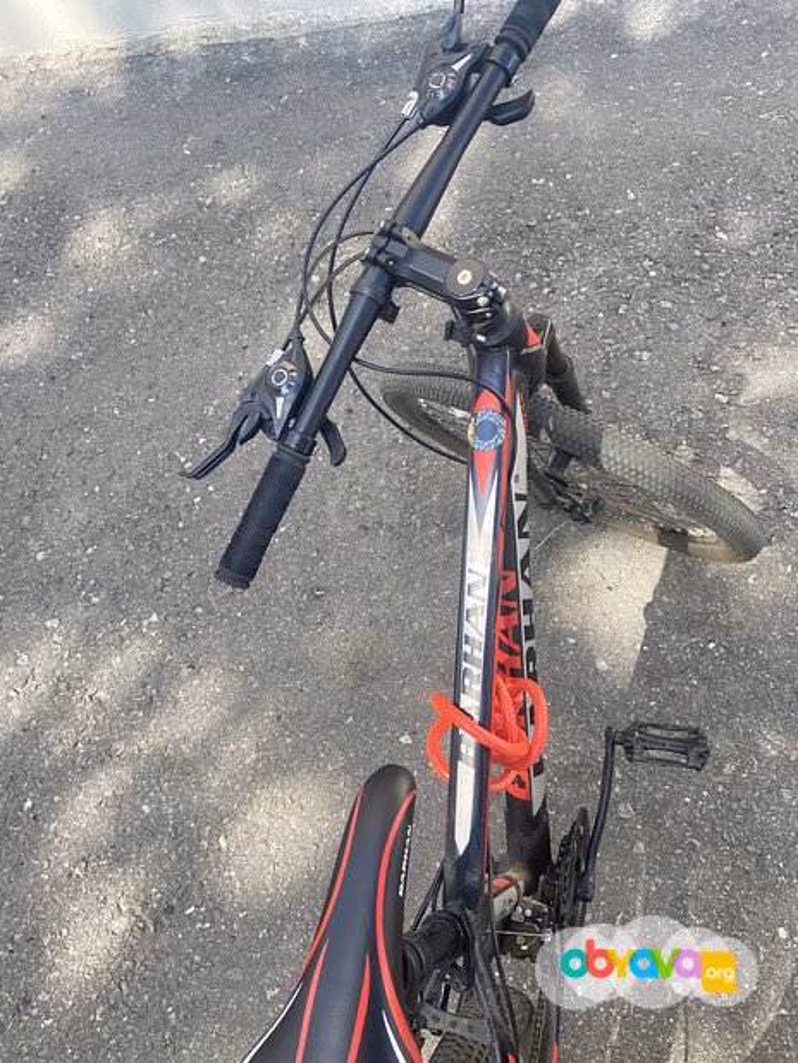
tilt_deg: -52.8
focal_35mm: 26
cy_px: 532
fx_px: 799
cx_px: 399
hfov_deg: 53.1
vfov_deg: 67.3
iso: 32
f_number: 1.8
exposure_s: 1/292
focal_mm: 4.25
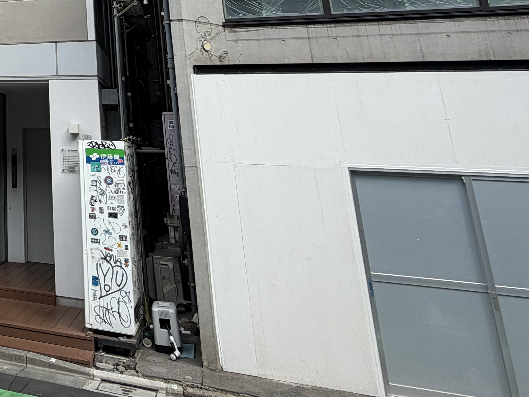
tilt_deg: +16.0
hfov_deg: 37.1
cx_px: -99
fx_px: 596
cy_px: -21
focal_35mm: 39
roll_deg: -1.8
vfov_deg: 33.0
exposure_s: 1/579
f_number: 2.2
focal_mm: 2.22
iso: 40
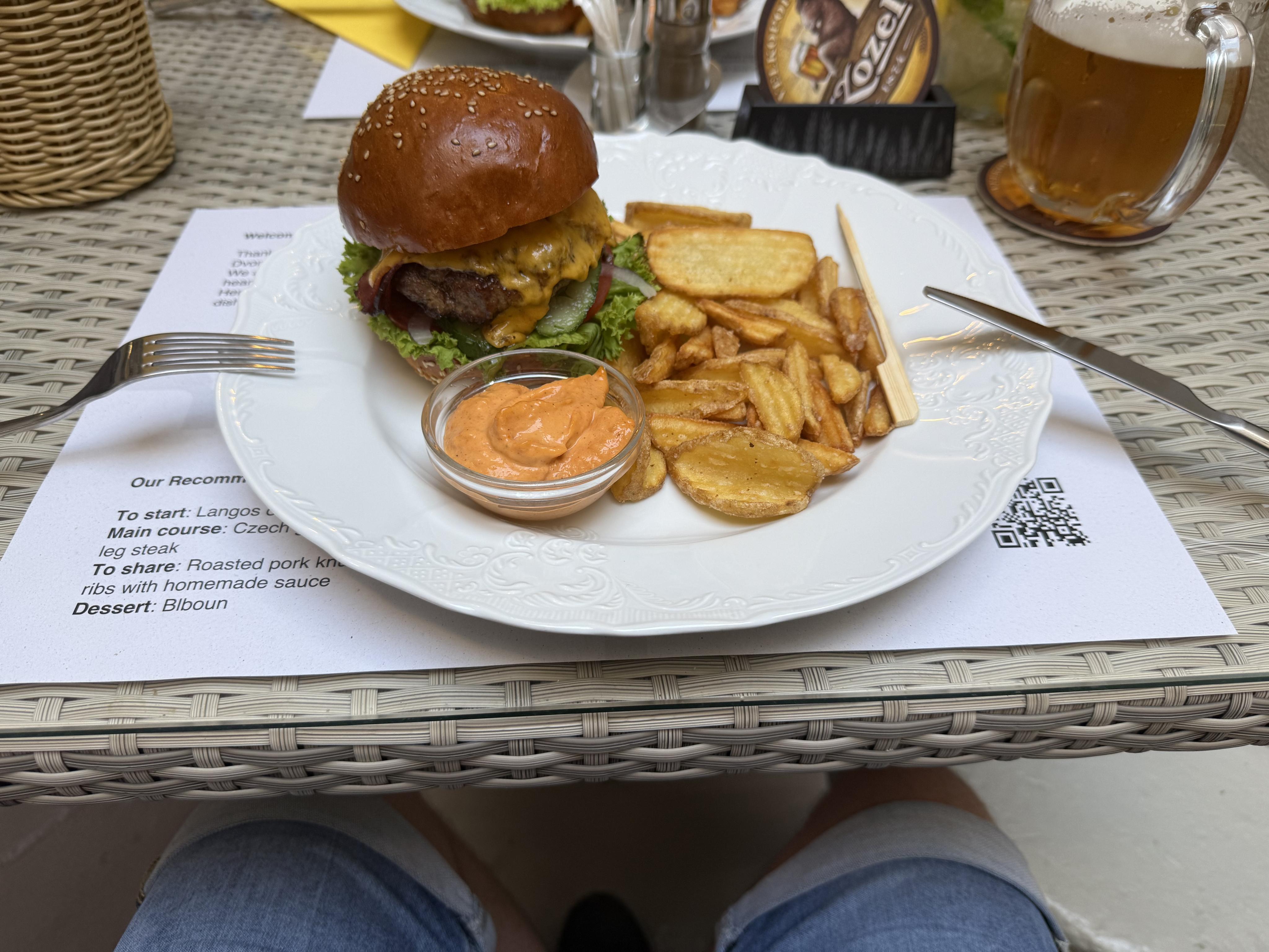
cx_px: 634
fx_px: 880
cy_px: 476
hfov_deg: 71.6
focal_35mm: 24
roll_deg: -3.9
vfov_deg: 56.8
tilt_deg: -44.0
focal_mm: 6.76
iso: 64
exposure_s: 1/78
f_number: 1.78
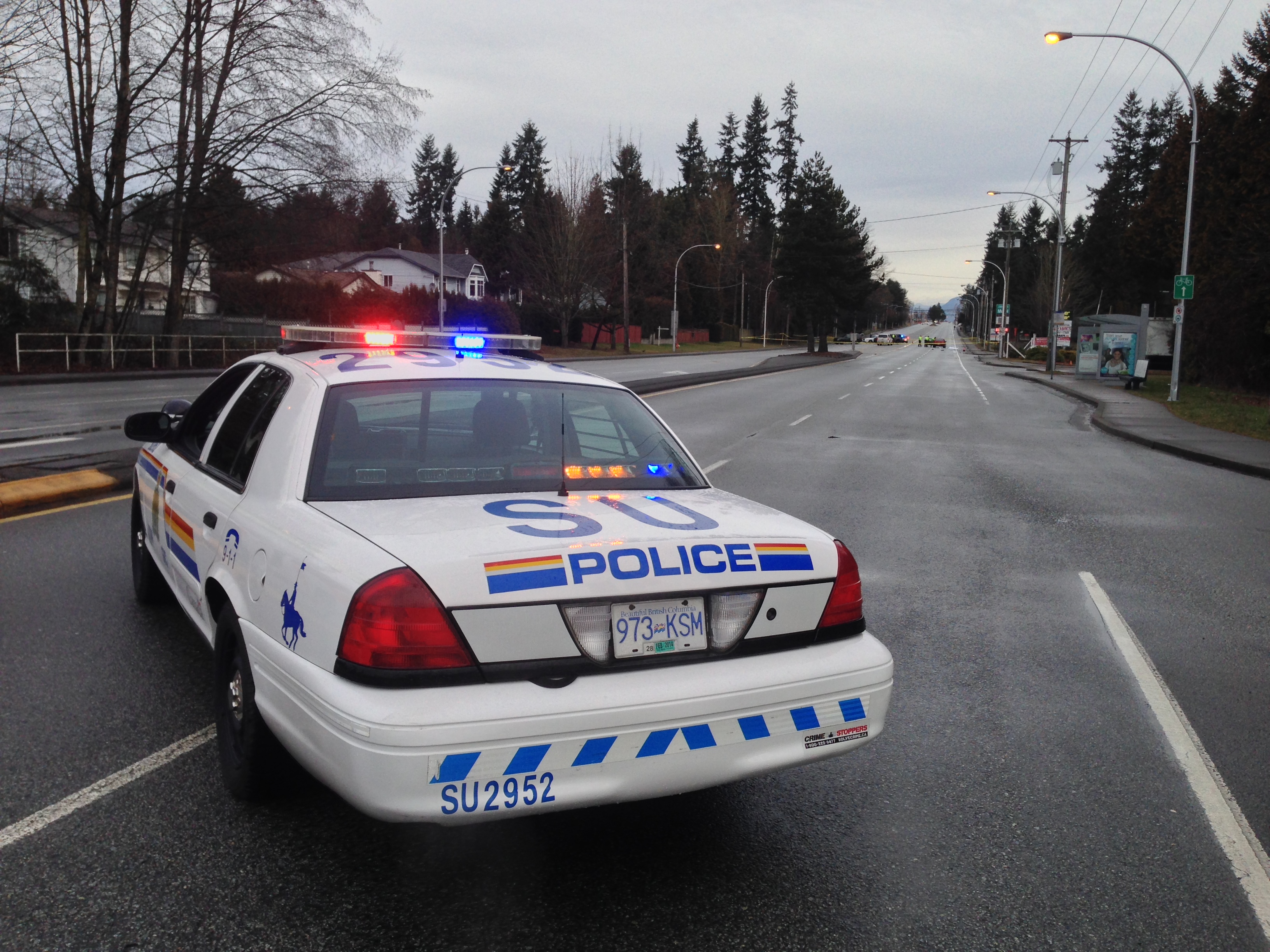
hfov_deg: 55.4
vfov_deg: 42.9
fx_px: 1211
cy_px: 476
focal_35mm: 33
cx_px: 635
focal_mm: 4.12
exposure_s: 1/366
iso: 50
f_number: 2.4
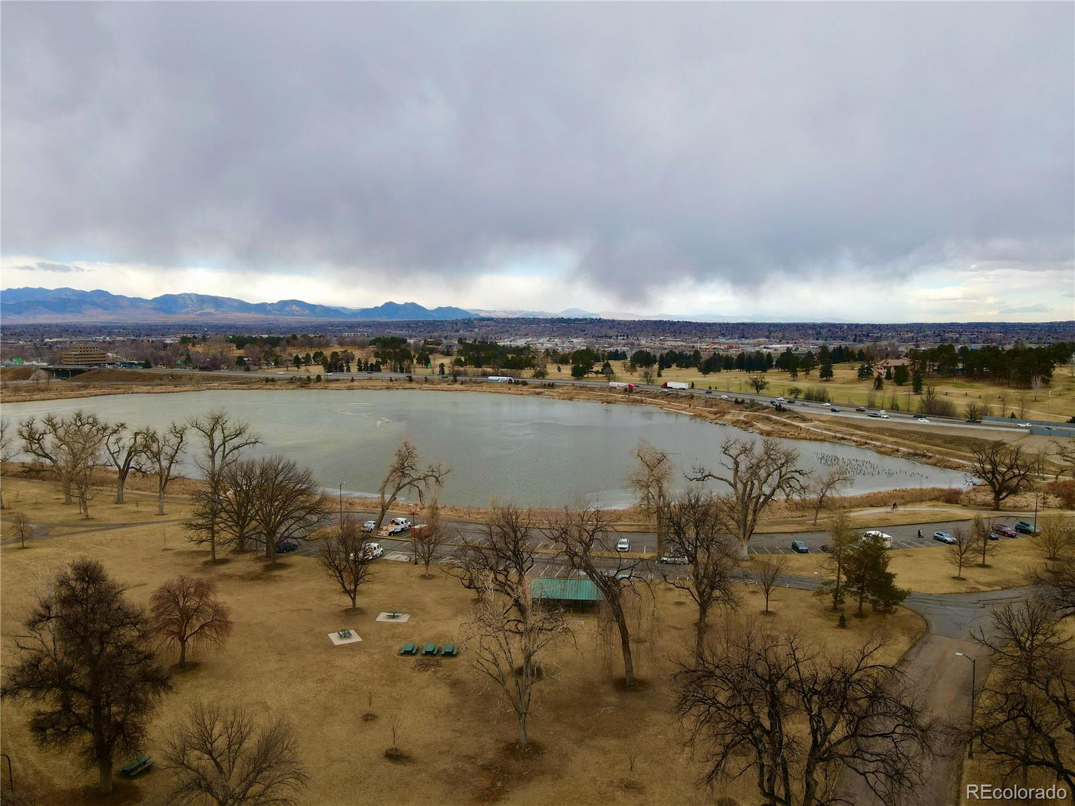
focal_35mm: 24
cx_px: 538
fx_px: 745
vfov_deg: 56.8
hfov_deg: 71.6
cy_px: 403
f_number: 2.8
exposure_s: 1/320
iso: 100
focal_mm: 4.5
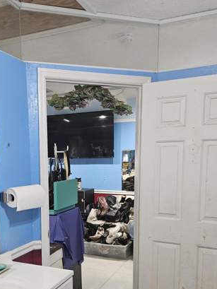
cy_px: 198
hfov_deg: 39.5
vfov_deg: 50.2
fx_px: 301
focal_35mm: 36
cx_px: 87
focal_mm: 5.4
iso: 500
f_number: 1.8
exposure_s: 1/120
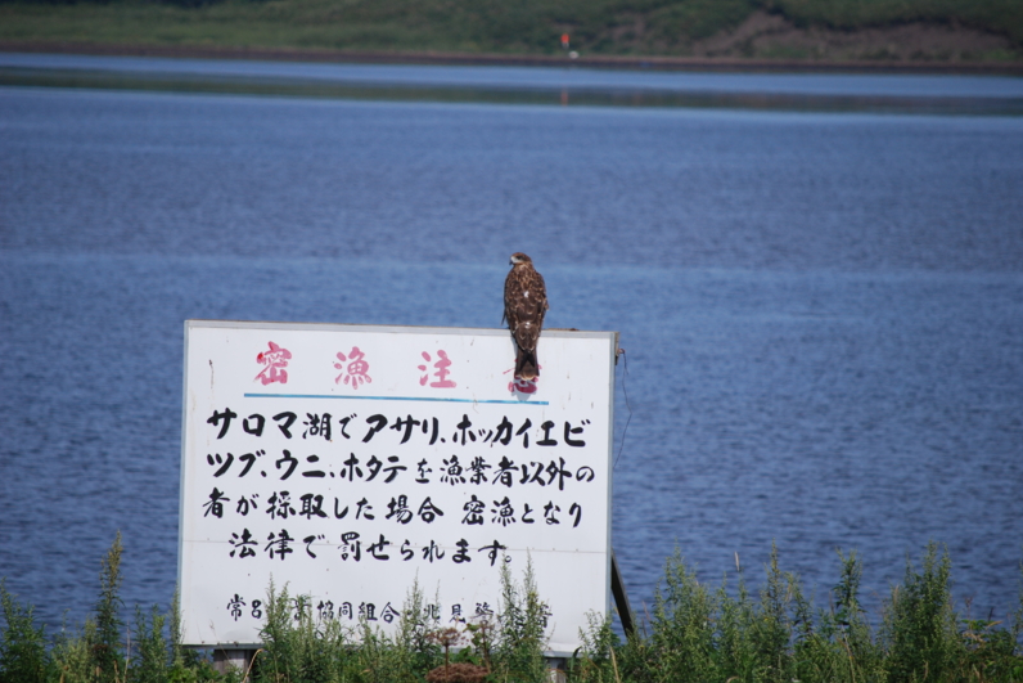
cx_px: 513
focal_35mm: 302
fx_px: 8583
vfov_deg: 4.6
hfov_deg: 6.8
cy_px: 343
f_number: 5.6
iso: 200
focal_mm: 200
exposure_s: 1/1250
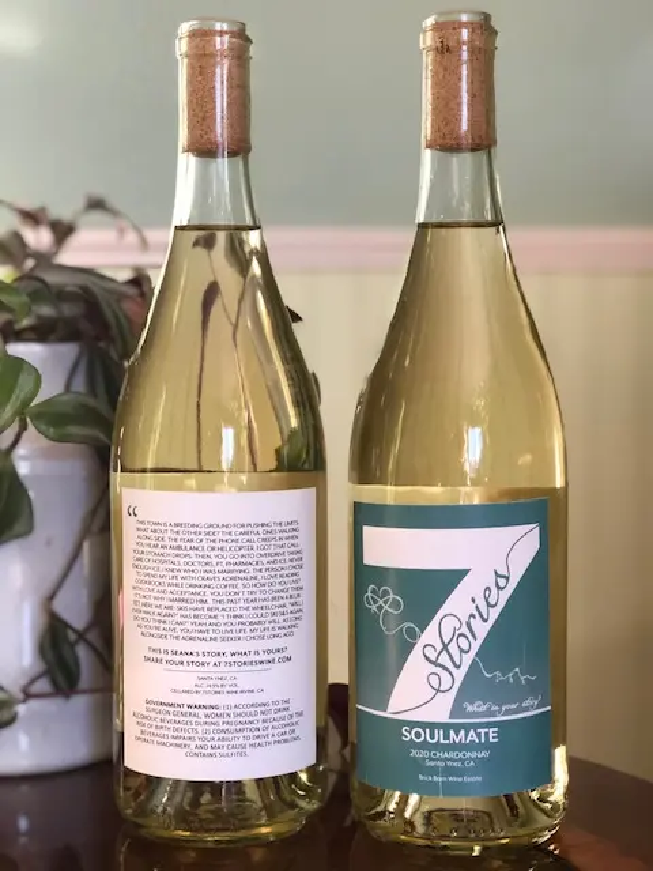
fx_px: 1434
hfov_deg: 25.7
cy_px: 436
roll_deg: +0.5
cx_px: 326
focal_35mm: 57
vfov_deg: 33.8
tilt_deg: -3.4
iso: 80
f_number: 2.8
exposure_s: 1/30
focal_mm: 6.6
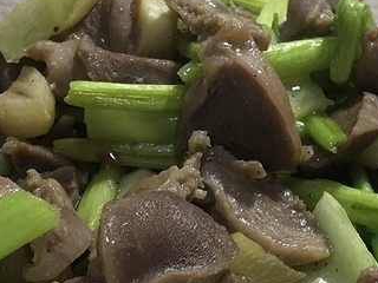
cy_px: 137
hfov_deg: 18.7
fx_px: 1147
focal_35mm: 105
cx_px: 215
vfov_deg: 14.1
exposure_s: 1/24
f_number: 1.8
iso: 32
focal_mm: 3.99
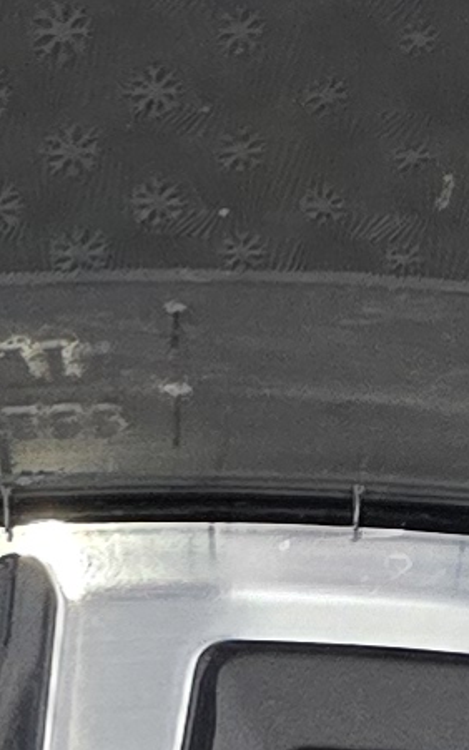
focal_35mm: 216
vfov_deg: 9.1
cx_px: 396
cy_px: 1522
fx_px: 4416
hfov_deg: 6.1
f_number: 1.7
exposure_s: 1/100
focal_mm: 6.3
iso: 1000
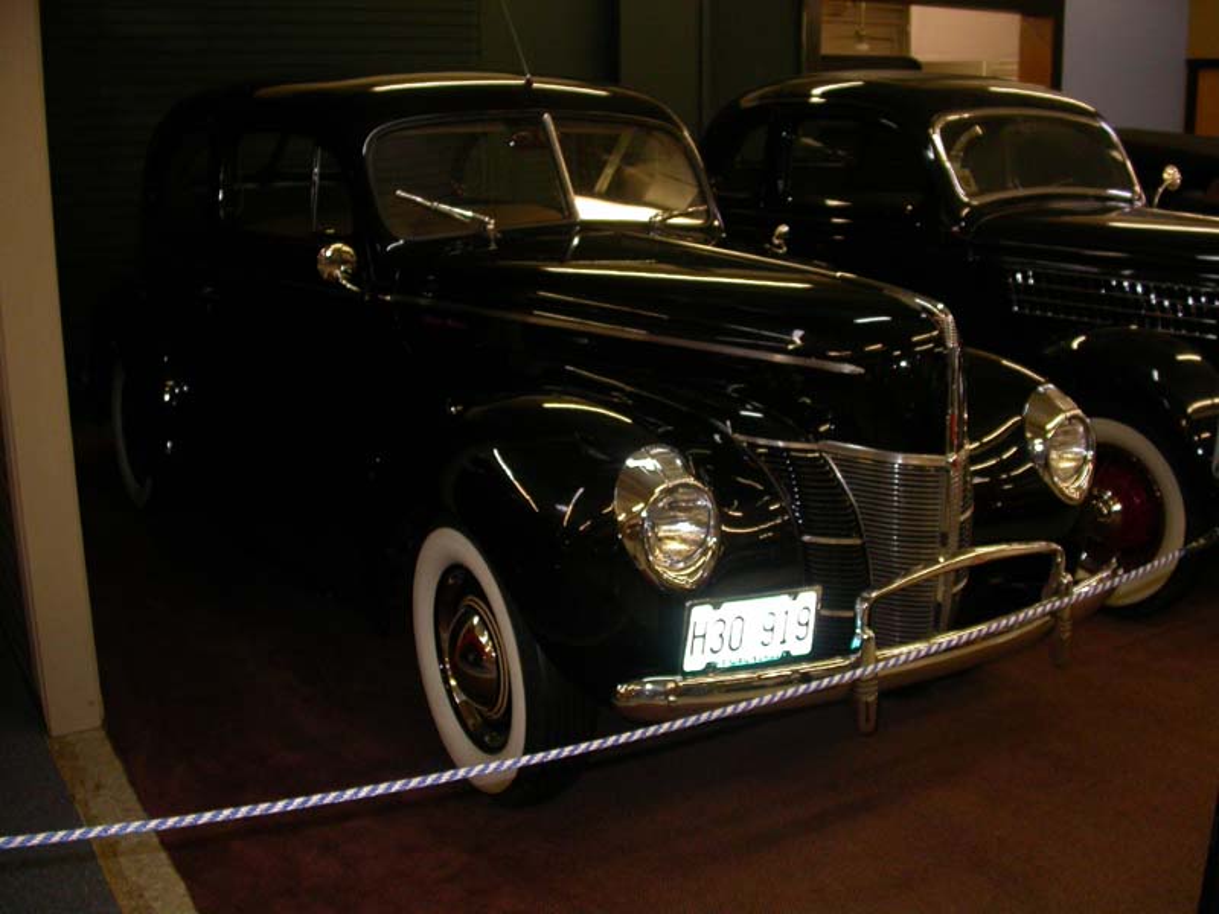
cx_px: 610
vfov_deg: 37.7
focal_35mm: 38
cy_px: 457
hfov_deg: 49.0
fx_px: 1338
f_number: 2.6
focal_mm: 7.85
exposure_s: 1/60
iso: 200
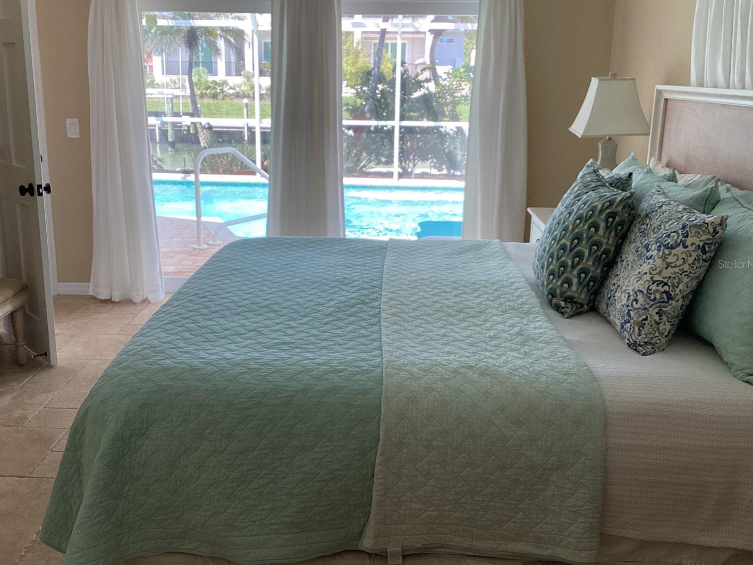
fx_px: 761
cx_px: 343
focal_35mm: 35
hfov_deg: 52.6
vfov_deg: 40.7
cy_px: 264
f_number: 2.4
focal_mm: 3.3
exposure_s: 1/120
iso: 64
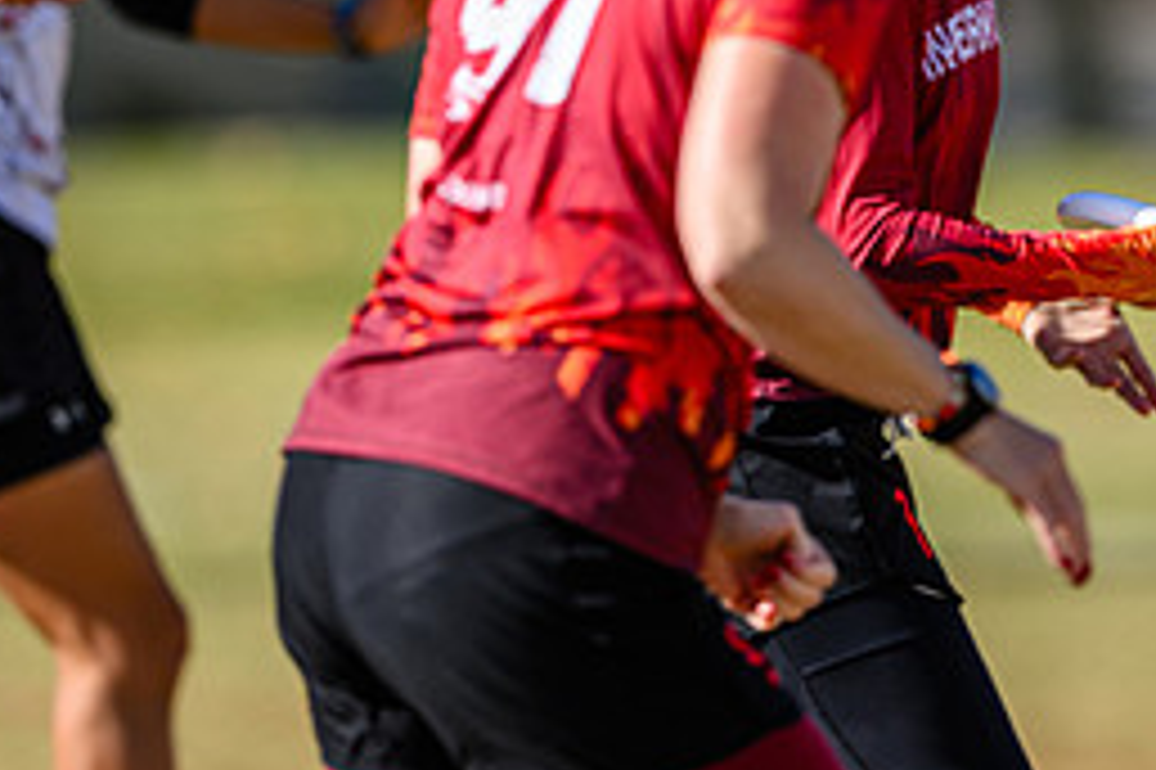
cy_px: 286
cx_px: 769
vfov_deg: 1.5
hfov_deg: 2.3
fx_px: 29009
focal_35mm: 904
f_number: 3.2
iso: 100
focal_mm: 400
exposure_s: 1/1250
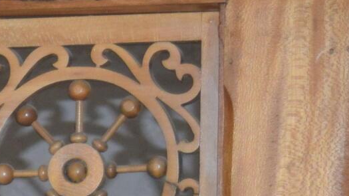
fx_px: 3155
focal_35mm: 341
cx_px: -555
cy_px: 404
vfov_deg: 3.5
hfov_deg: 6.0
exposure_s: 1/80
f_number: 4.8
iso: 800
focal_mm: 38
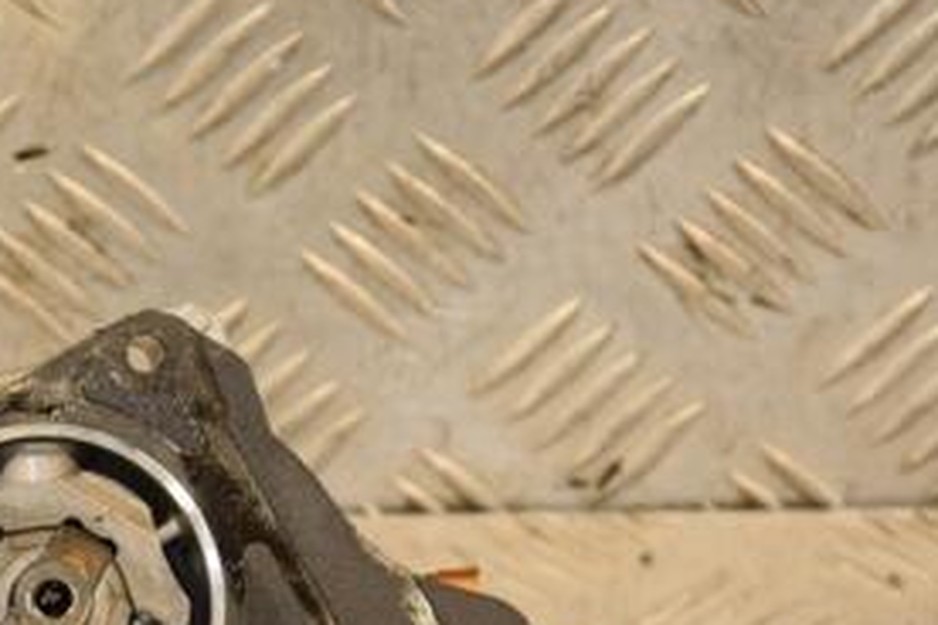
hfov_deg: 7.9
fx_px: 6800
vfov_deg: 5.3
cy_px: 584
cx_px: 234
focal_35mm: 261
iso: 800
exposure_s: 1/125
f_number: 5.3
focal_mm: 80
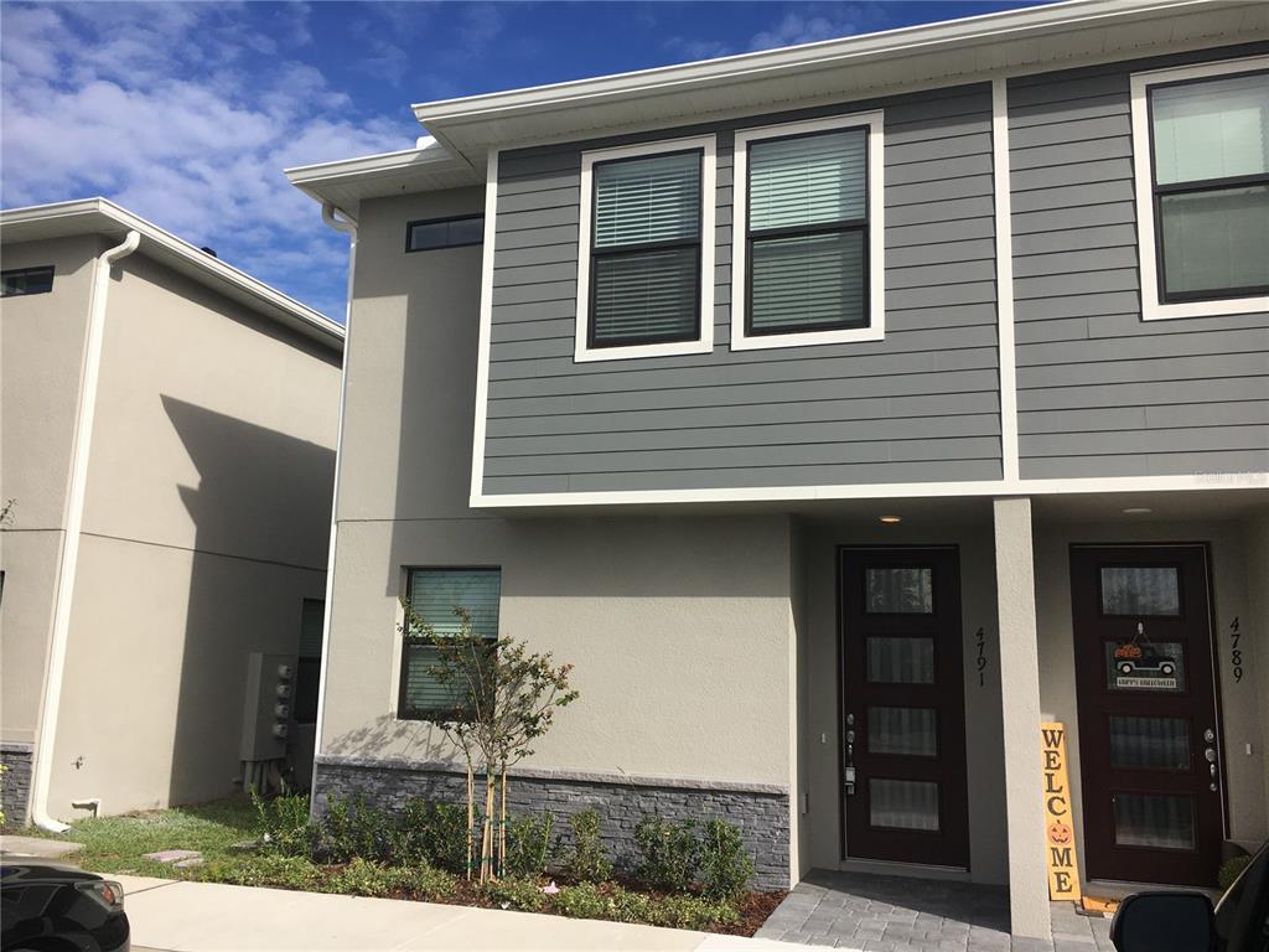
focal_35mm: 29
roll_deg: -2.1
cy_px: 476
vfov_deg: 48.2
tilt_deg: +9.3
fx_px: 1063
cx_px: 634
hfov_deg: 61.7
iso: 25
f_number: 2.2
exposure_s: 1/2137
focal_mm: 4.15
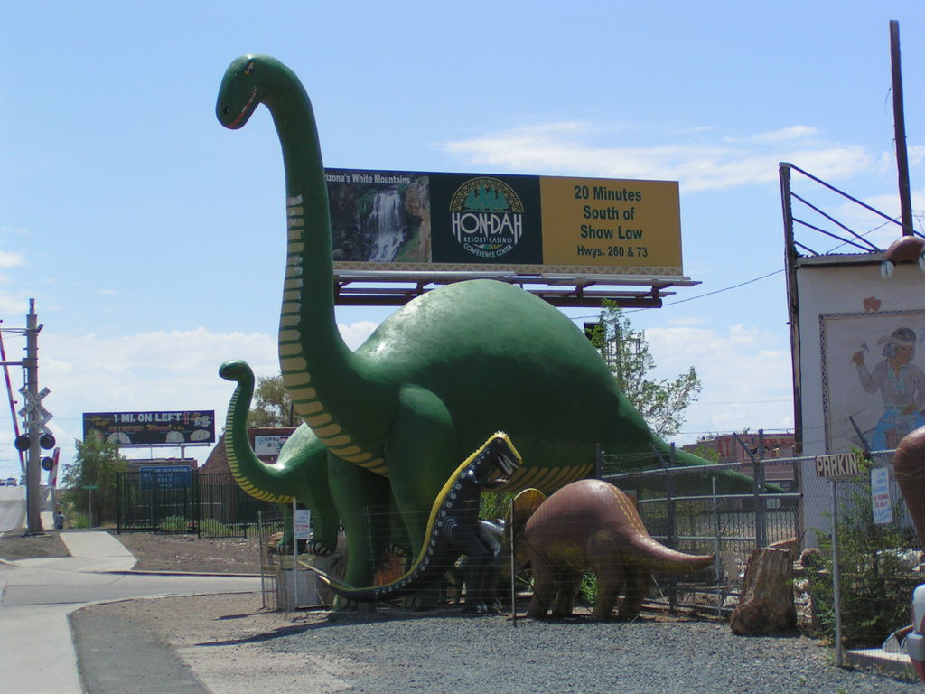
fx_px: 1817
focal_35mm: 68
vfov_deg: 21.6
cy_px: 347
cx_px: 462
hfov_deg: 28.6
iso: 50
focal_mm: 10.5
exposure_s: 1/1000
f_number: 3.5
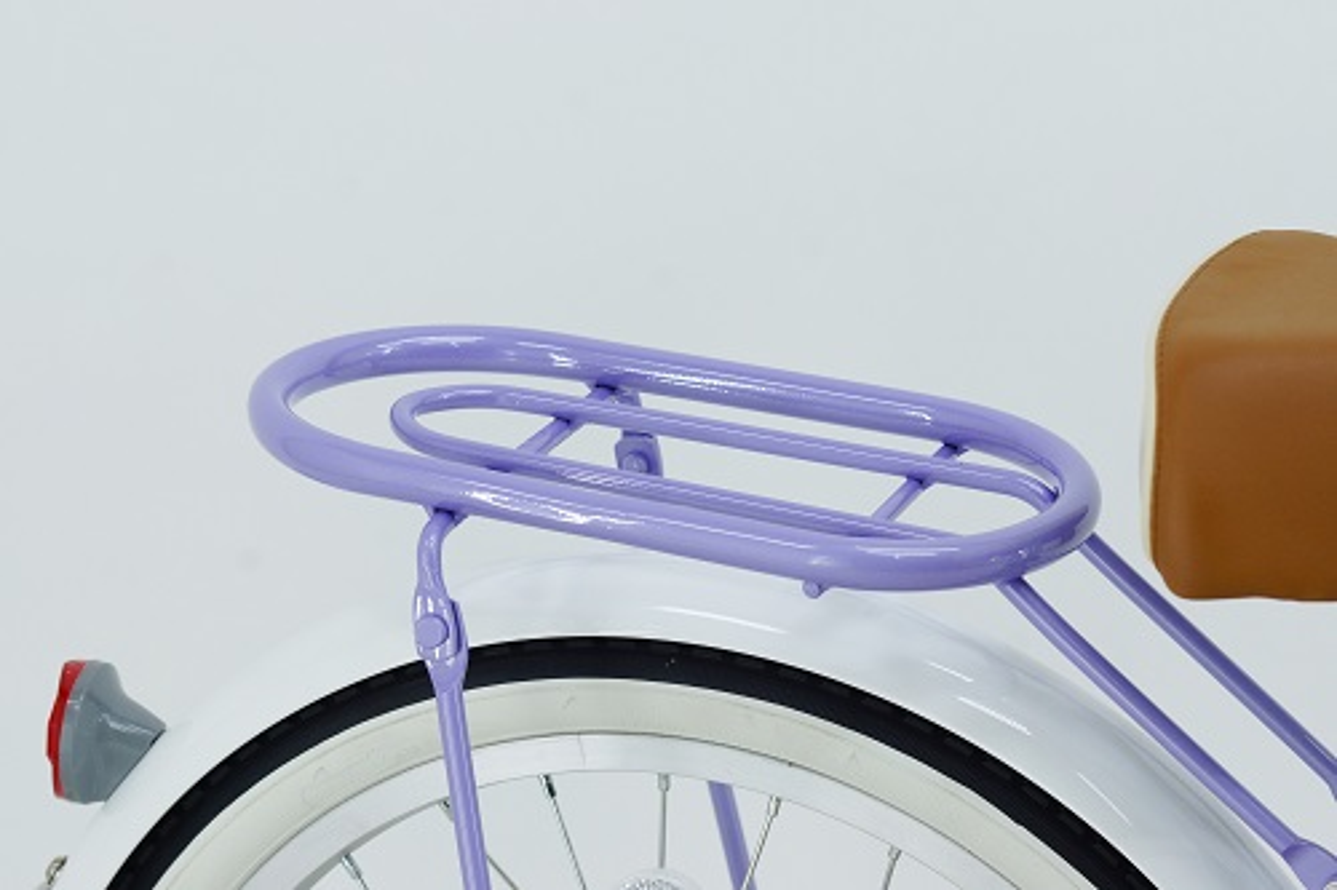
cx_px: 668
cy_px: 445
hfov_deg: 16.1
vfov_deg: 10.7
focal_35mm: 128
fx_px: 4733
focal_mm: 85
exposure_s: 1/60
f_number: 8
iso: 400
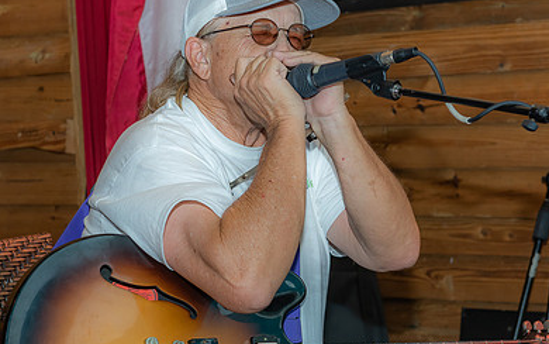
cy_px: 190
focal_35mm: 106
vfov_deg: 12.4
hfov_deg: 19.6
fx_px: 1586
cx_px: 294
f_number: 5.6
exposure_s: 1/160
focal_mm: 70
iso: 800
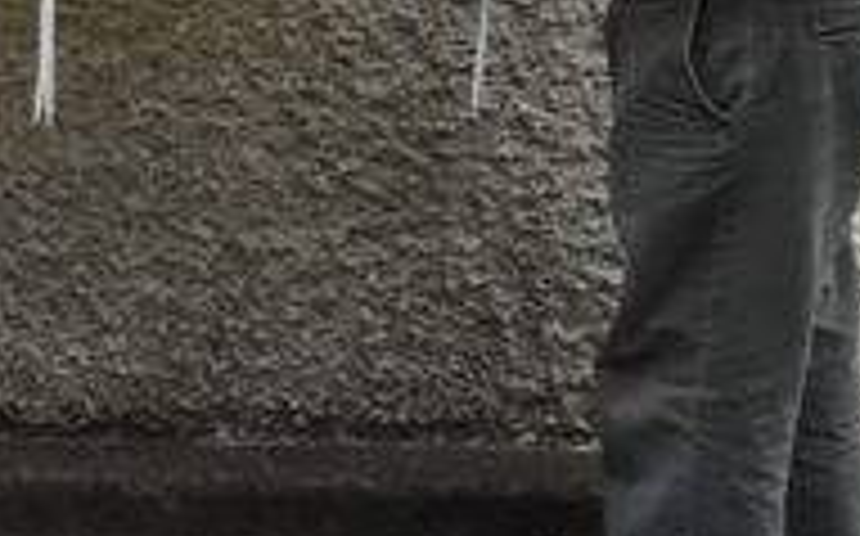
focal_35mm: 129
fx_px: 3021
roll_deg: -1.2
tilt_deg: -8.2
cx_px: -874
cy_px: -320
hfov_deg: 13.7
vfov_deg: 9.8
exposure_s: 1/151
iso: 32
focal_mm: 4.15
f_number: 2.2
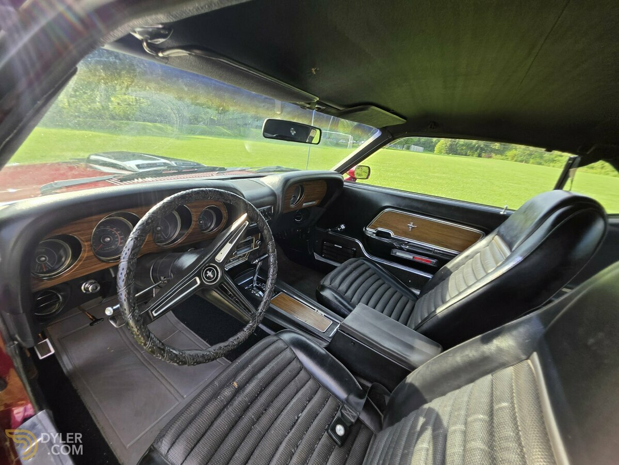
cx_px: 310
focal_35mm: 13
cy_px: 232
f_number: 1.9
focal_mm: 2.2
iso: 32
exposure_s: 1/120
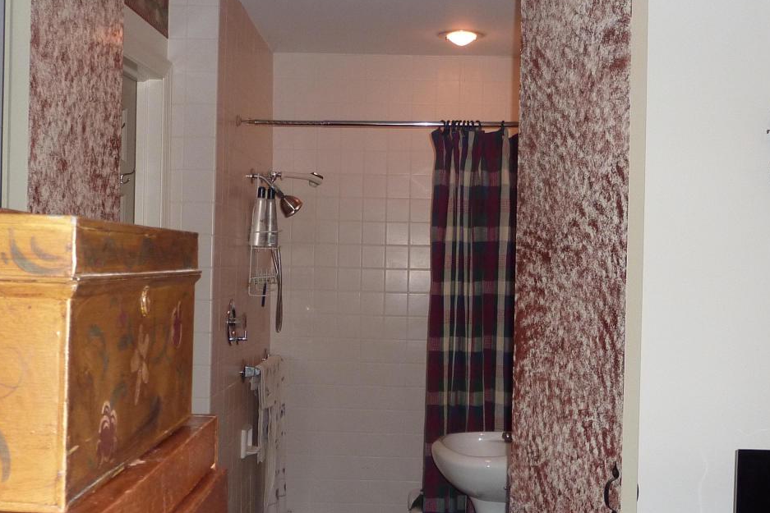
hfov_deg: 39.6
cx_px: 399
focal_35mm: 50
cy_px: 278
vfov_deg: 27.0
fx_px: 1070
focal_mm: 5
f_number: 3.4
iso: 200
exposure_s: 1/30
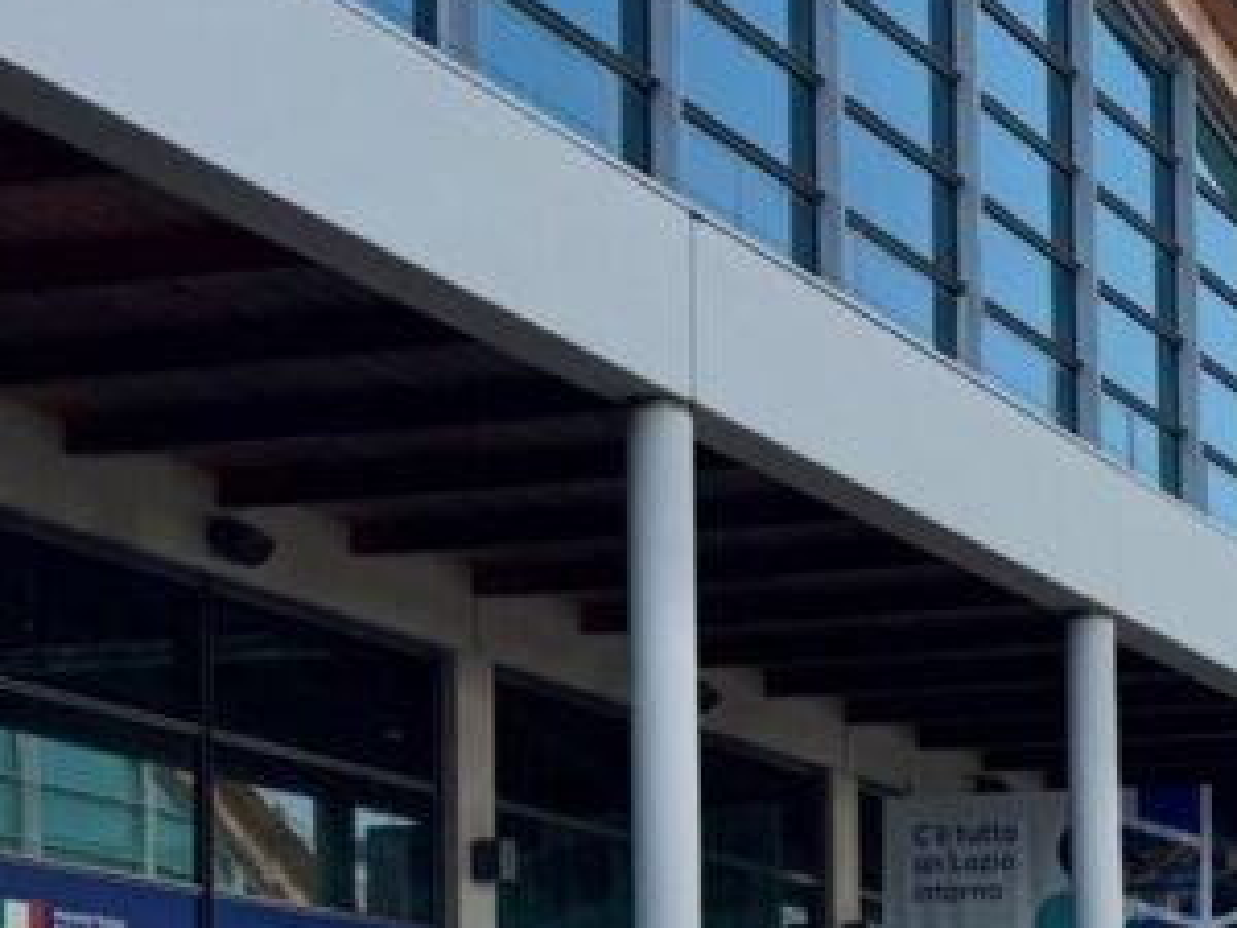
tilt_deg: +2.1
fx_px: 2930
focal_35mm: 82
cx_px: 1946
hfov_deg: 20.0
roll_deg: +1.3
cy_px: 1229
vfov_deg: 16.9
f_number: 1.78
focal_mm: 6.76
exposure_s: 1/2907
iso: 80
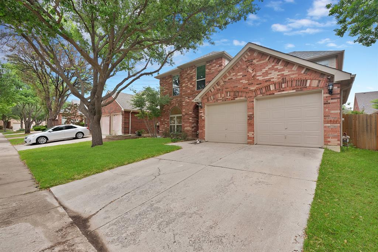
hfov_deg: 100.4
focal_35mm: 15
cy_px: 126
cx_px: 189
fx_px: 158
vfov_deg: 77.3
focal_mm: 15
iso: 640
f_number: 9
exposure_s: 1/100
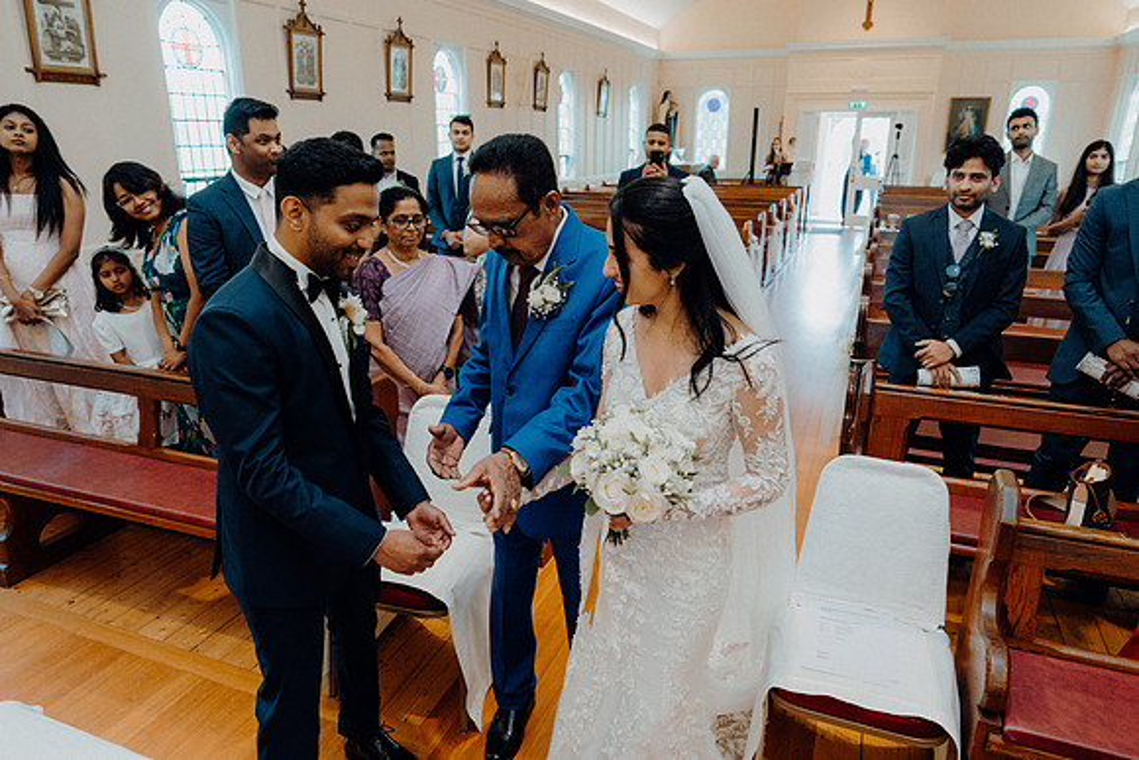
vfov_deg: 53.2
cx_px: 570
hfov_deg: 73.7
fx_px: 759
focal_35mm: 24
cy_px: 380
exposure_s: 1/250
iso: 2500
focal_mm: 24
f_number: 3.5
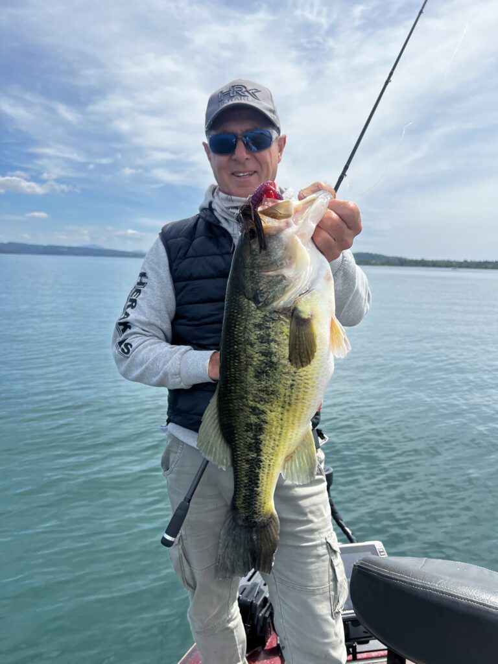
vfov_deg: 67.3
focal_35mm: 26
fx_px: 499
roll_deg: -0.9
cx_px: 249
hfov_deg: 53.1
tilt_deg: -7.1
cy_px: 332
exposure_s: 1/4444
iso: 50
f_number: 1.5
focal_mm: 5.7
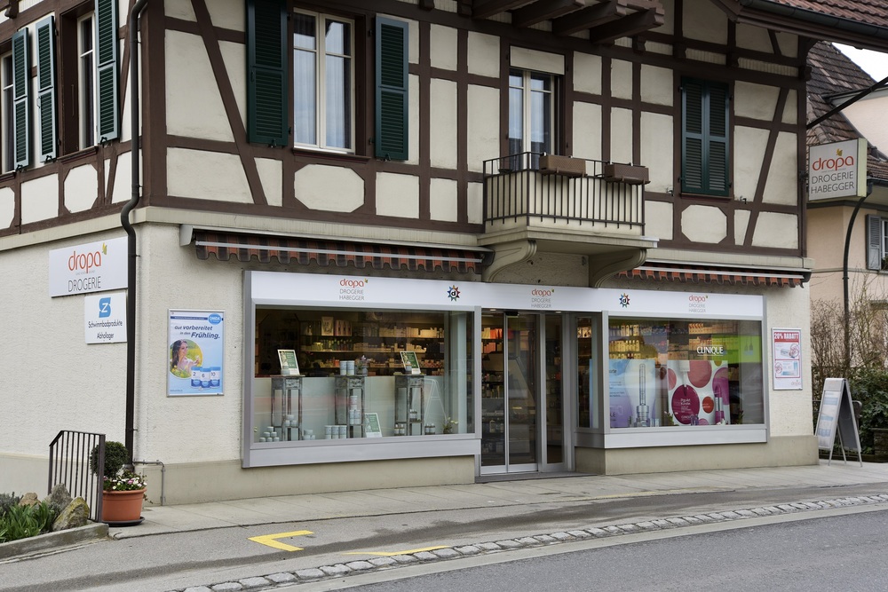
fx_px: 1357
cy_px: 296
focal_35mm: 55
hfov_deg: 36.2
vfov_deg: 24.6
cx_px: 444
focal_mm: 55
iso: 100
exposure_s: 1/100
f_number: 7.1
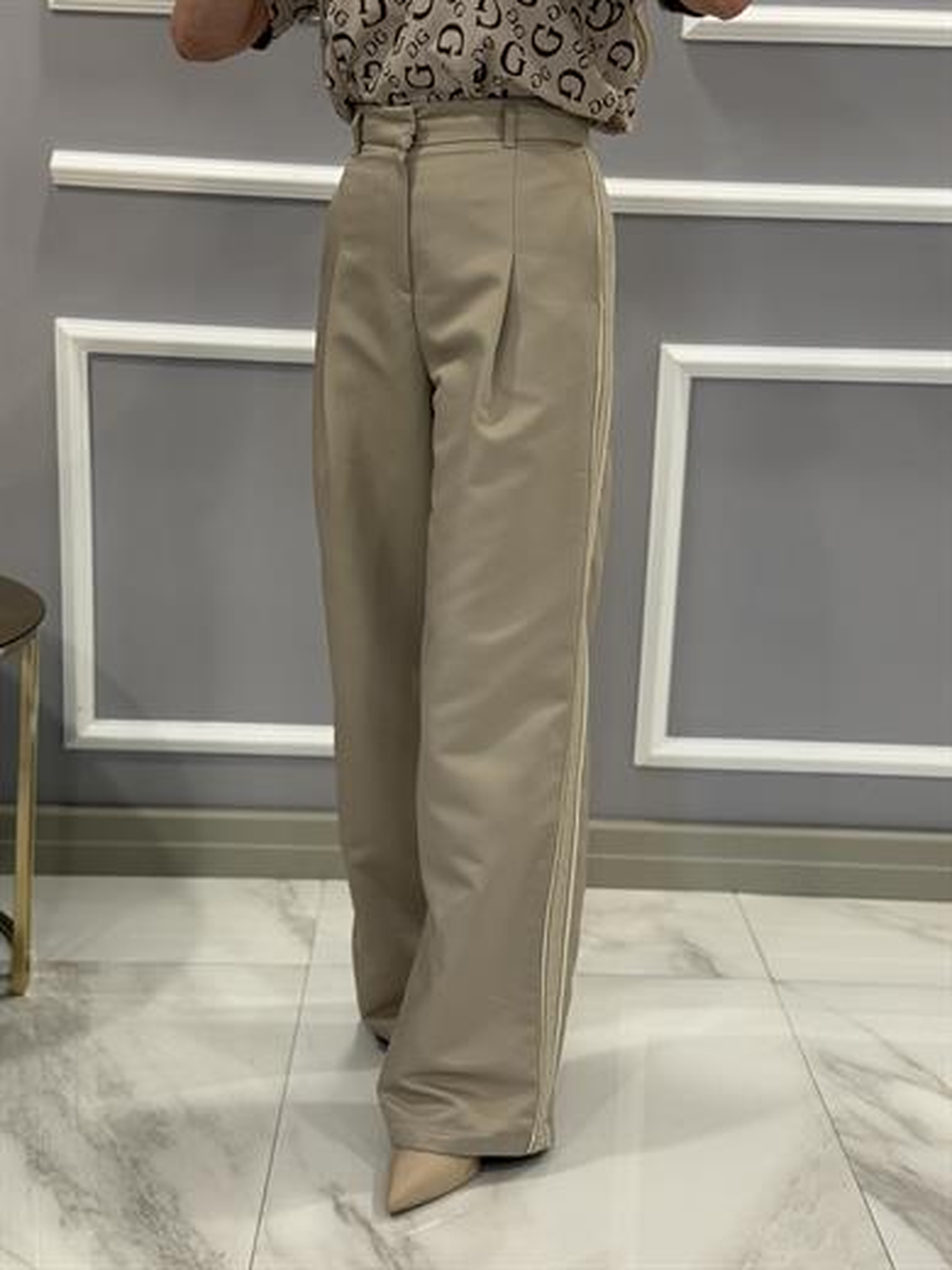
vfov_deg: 39.7
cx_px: 476
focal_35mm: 48
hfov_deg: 30.3
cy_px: 635
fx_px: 1760
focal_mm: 6.76
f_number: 1.78
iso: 100
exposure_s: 1/60
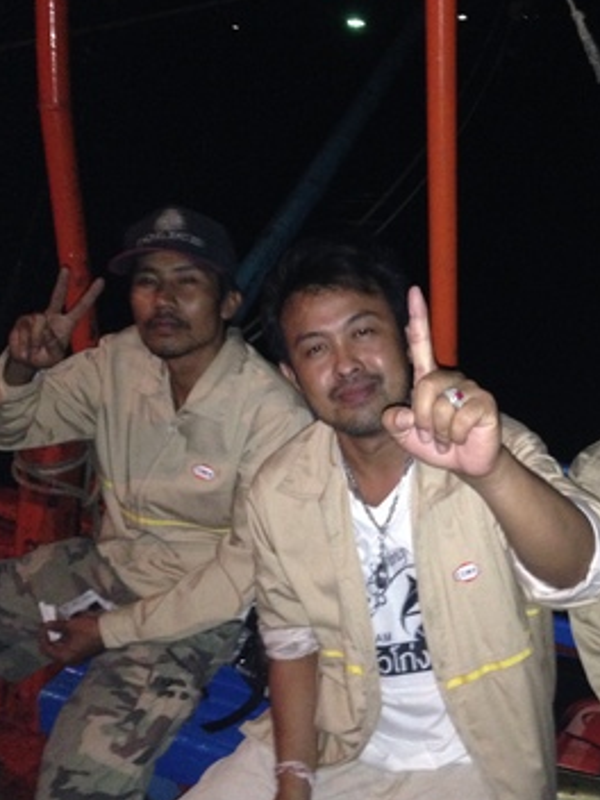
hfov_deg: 31.7
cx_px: 432
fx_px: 1040
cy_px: 402
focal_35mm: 45
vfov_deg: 42.1
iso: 500
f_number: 2.4
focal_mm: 4.12
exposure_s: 1/16
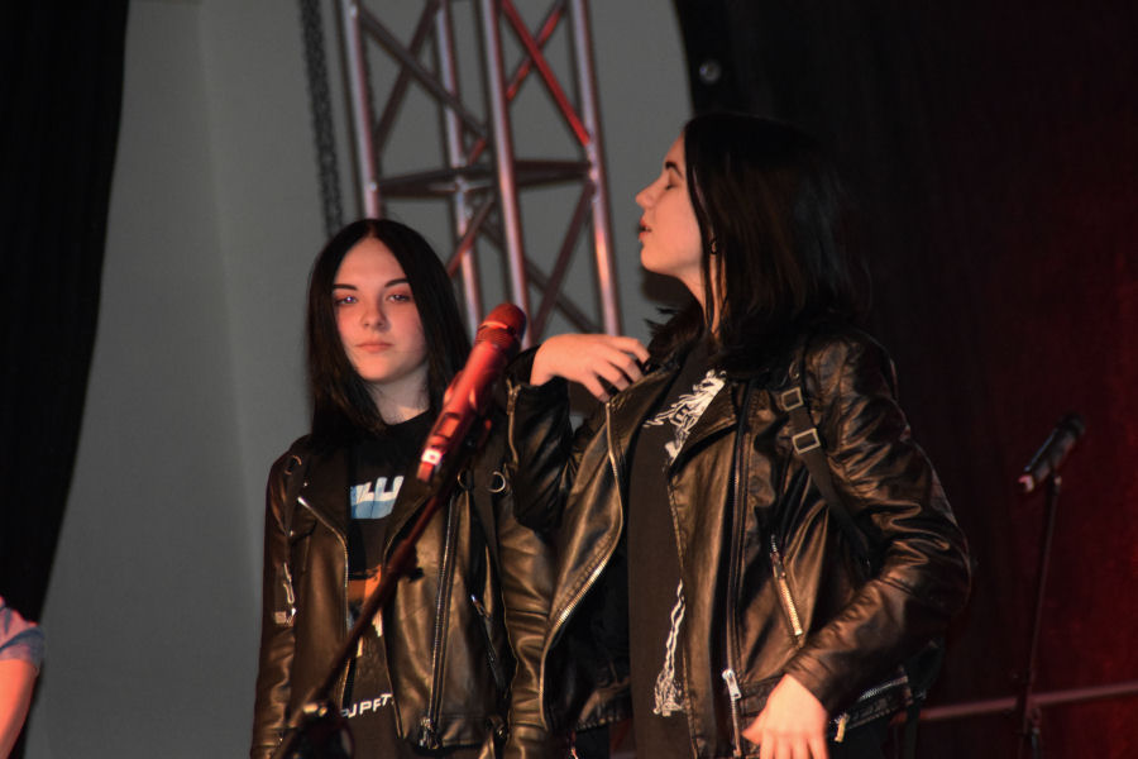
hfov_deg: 6.9
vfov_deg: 4.6
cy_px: 380
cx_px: 569
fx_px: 9483
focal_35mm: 300
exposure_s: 1/60
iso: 3200
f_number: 6.3
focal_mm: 200
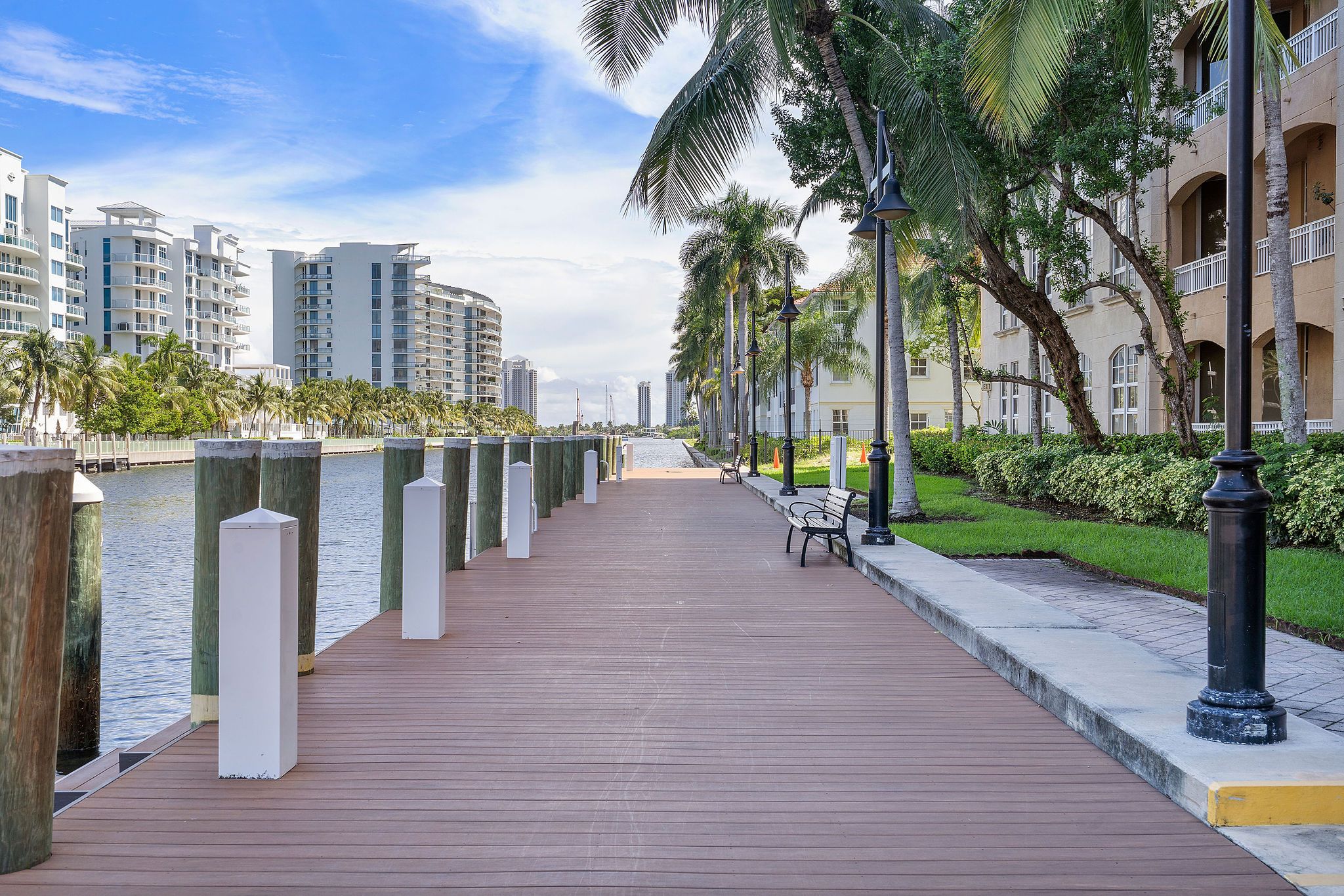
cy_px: 448
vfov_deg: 37.8
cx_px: 672
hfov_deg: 54.4
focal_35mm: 35
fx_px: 1306
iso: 100
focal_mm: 35
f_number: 10
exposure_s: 1/80
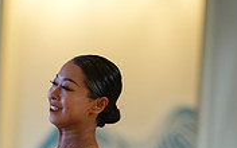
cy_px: 265
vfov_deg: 3.1
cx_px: -1
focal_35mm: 420
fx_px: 2713
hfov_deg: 5.0
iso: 1000
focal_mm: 125
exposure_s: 1/400
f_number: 2.8
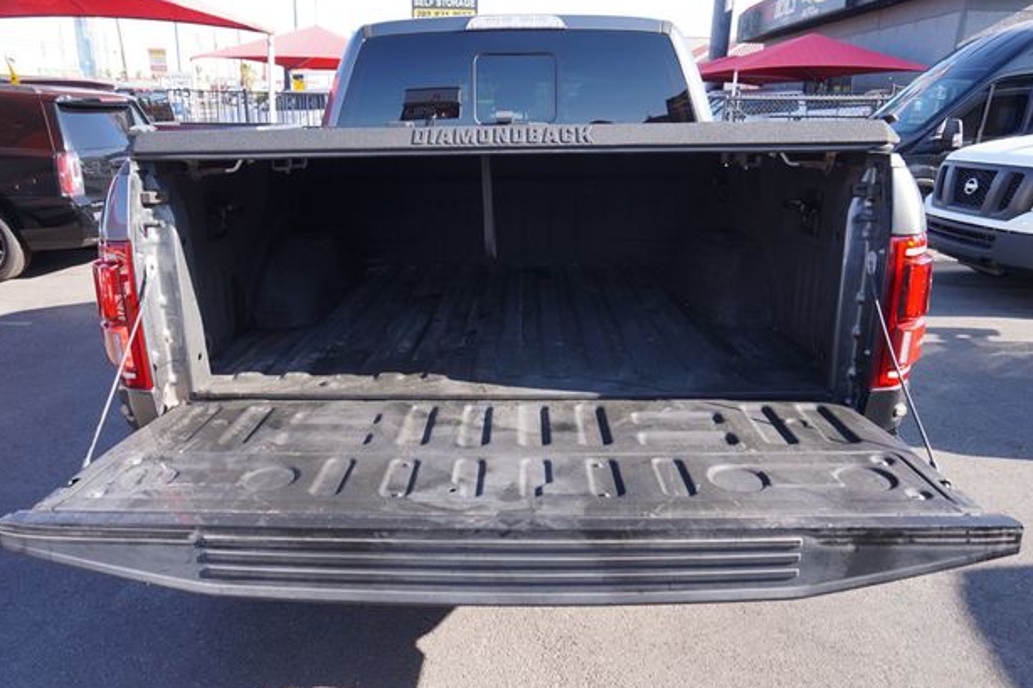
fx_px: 717
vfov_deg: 51.3
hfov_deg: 71.5
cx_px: 503
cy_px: 341
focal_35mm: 25
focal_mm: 16
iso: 100
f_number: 5.6
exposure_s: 1/80
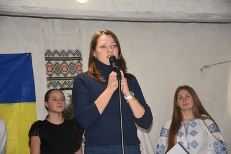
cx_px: 116
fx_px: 817
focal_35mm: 128
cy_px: 77
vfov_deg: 10.7
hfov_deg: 16.1
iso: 1250
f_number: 5.3
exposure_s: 1/60
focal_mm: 85
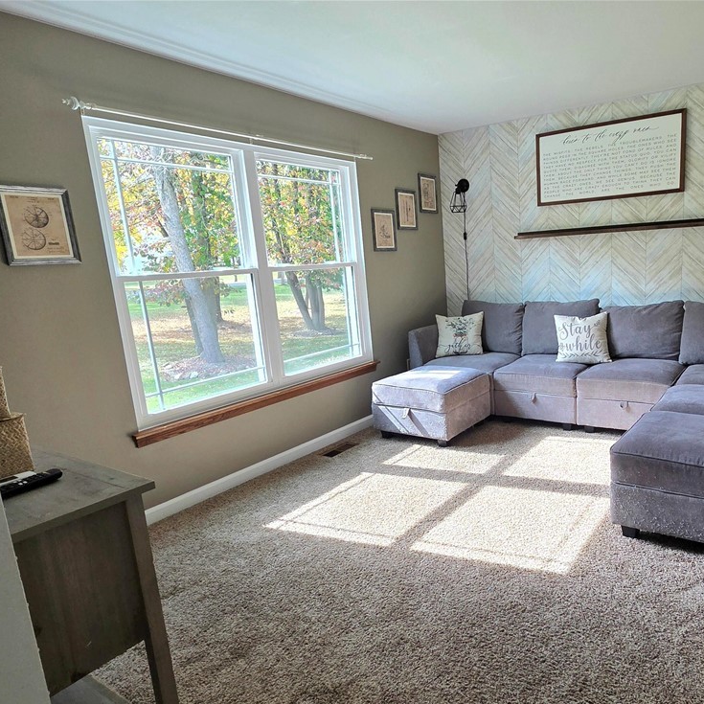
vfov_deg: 87.4
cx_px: 467
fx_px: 368
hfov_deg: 84.5
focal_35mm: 16
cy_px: 367
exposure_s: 1/120
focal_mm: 2.2
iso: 80
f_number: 2.2
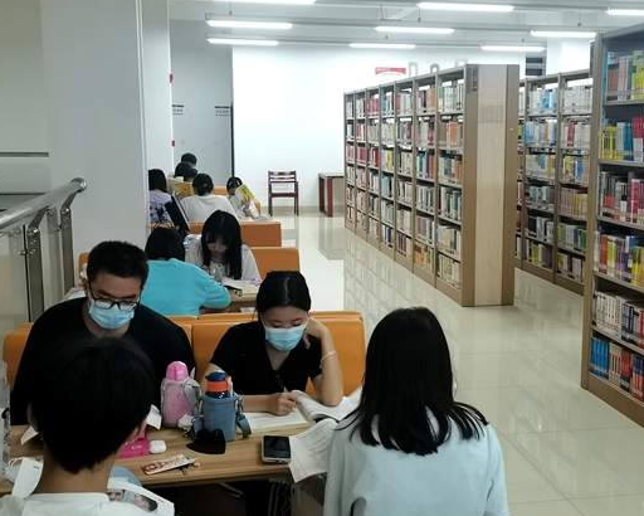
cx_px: 374
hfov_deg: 41.9
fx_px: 839
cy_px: 257
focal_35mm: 44
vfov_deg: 34.2
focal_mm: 5.58
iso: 400
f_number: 1.8
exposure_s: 1/50
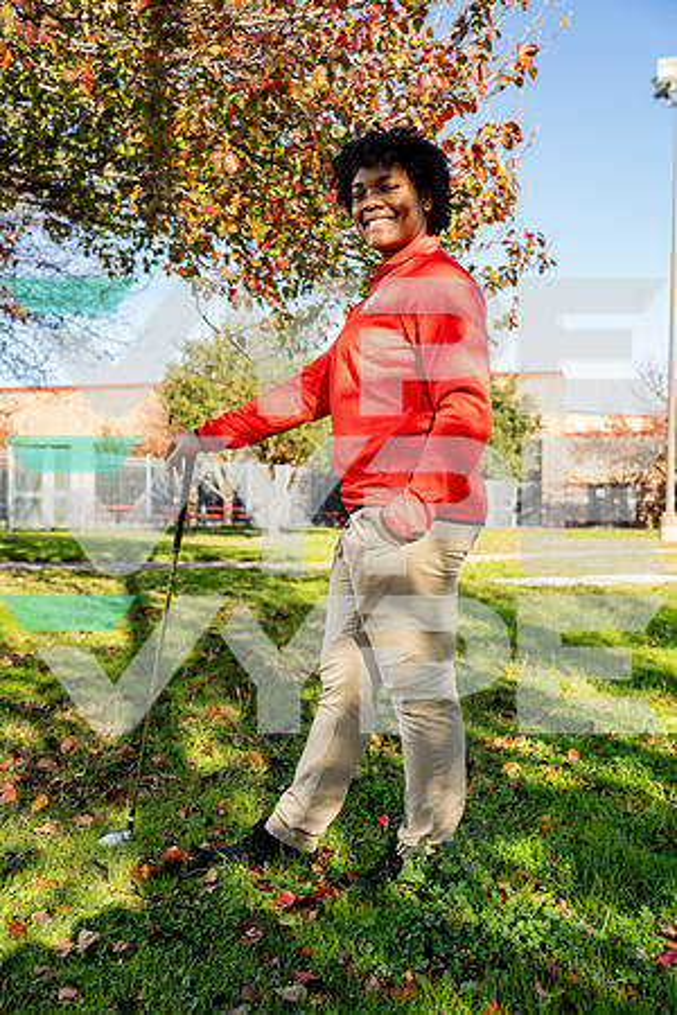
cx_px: 338
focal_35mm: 35
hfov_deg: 37.9
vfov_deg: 54.4
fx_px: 987
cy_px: 508
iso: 100
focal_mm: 35
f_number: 4
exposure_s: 1/250
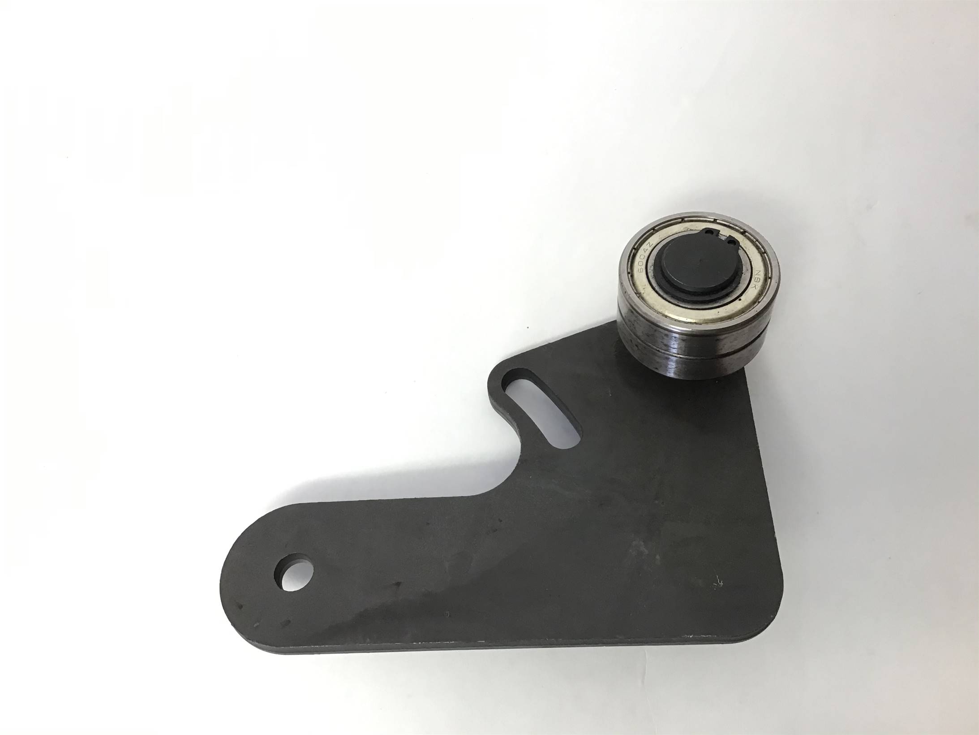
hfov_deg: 58.3
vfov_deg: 45.5
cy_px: 368
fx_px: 877
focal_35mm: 31
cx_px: 490
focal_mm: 3.3
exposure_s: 1/33
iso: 50
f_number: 2.4
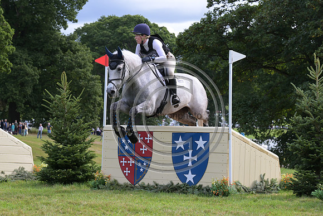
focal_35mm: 120
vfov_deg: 11.4
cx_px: 162
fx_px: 1077
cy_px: 108
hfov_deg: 17.1
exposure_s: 1/1250
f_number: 8
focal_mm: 120
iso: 1250
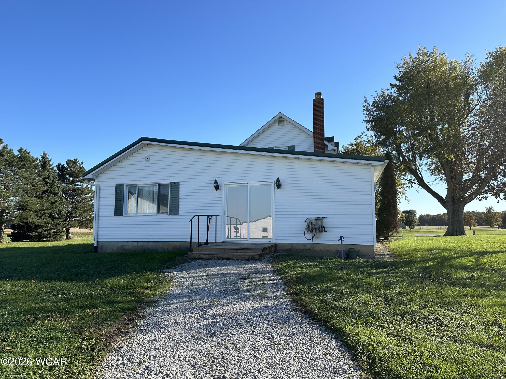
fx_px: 351
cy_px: 190
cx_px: 253
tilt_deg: +6.1
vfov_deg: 56.8
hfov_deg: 71.6
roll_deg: -0.6
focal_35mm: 24
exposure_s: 1/2967
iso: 80
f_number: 1.78
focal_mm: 6.86
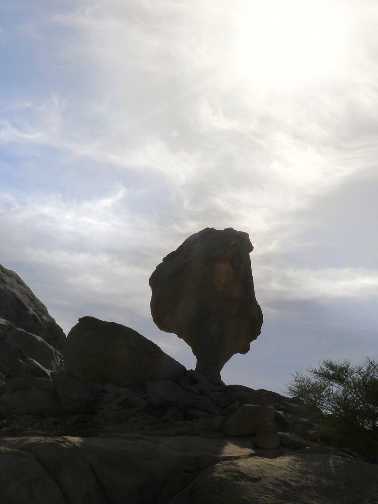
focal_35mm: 53
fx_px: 772
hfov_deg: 26.5
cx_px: 30
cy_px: 250
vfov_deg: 36.2
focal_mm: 24
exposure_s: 1/350
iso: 200
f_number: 24
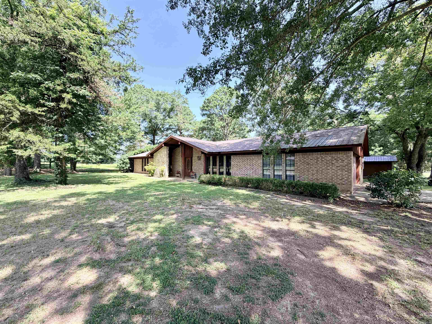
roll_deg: -0.4
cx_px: 216
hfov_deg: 102.1
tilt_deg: +1.0
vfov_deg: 85.7
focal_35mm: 14
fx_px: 175
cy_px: 162
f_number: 2.2
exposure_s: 1/192
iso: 50
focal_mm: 2.22
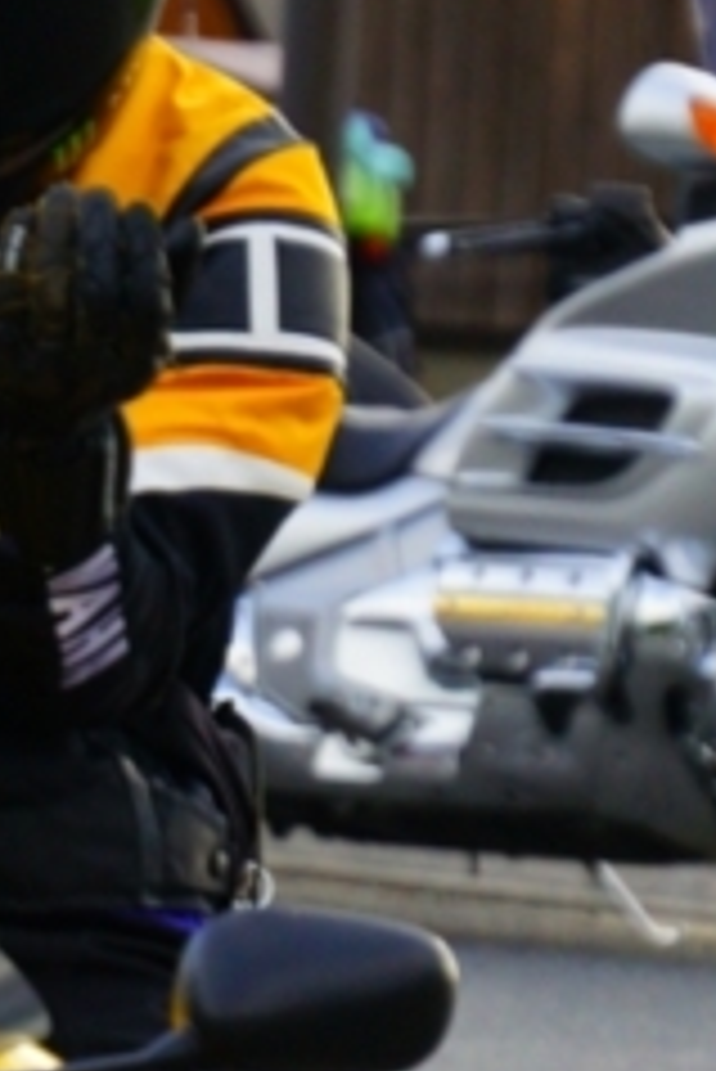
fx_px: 22877
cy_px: 1071
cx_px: -374
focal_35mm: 768
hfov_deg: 1.8
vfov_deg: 2.7
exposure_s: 1/1000
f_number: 6.7
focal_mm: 152
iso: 1000
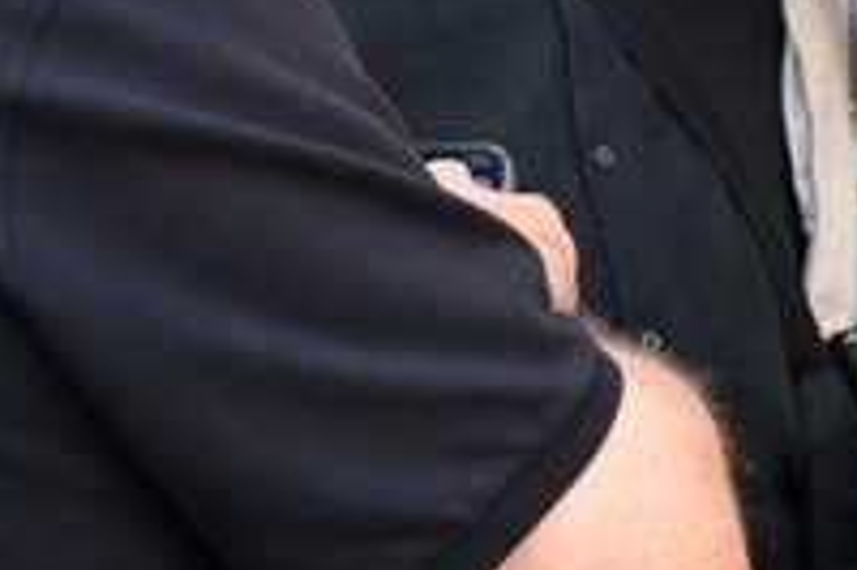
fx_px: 2753
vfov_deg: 11.8
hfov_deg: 17.1
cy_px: 137
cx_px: 956
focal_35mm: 116
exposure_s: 1/800
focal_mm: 33.5
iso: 1250
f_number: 4.5
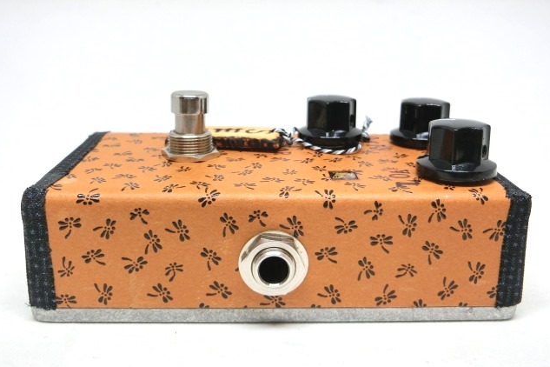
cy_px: 180
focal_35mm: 41
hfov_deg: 47.4
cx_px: 275
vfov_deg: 32.6
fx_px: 626
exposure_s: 1/125
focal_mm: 6.9
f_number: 4.1
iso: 160
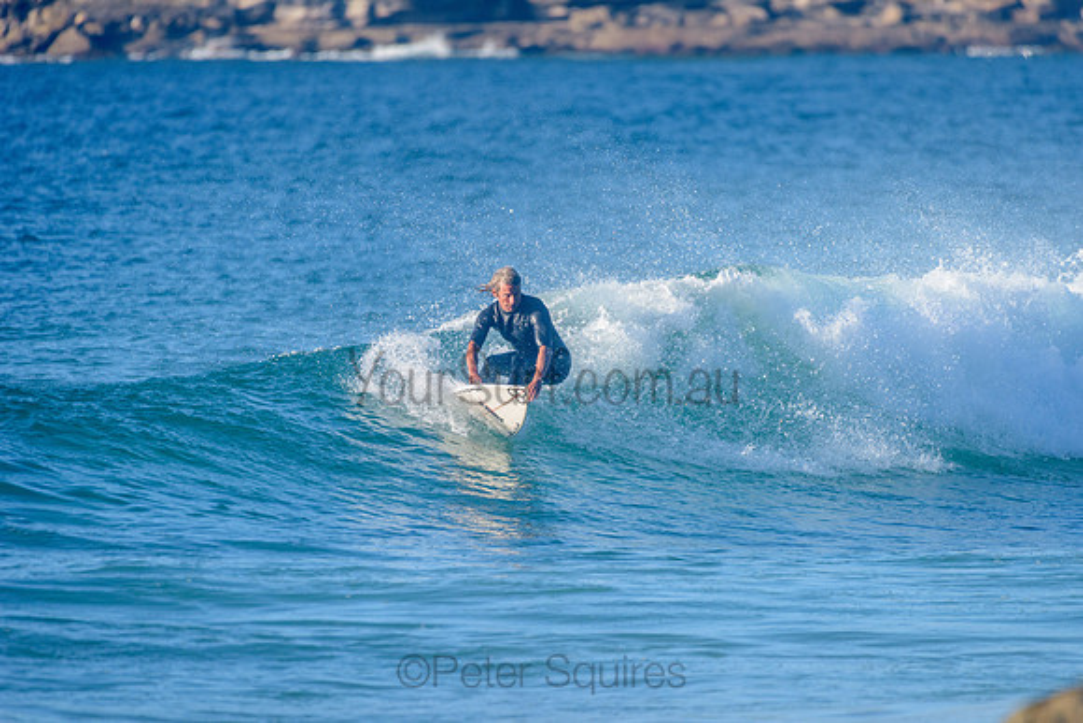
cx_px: 542
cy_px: 362
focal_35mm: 500
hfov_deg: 4.1
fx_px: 15053
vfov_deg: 2.7
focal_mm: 500
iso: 360
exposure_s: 1/2000
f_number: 5.6
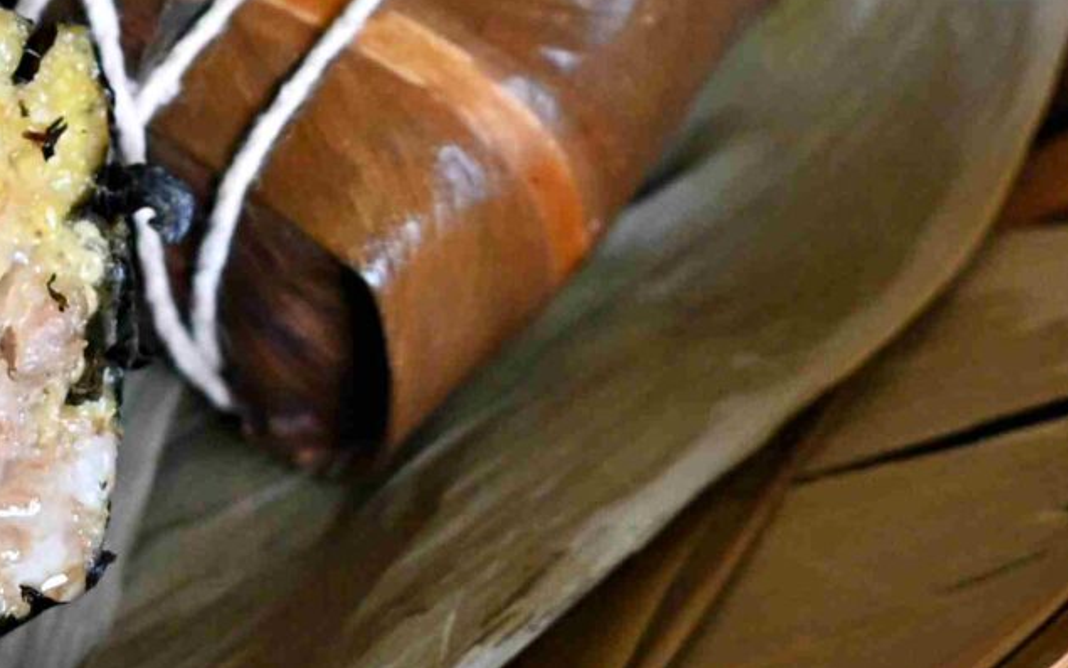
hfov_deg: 6.8
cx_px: 44
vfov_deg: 4.2
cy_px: -216
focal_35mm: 308
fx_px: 8966
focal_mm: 50
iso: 900
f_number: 3.2
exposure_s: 1/320
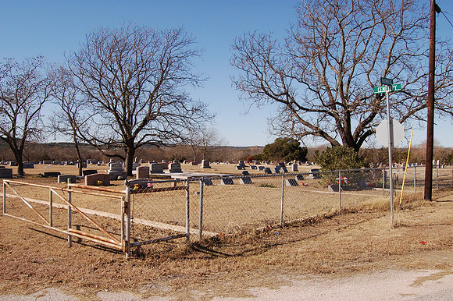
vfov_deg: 39.9
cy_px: 150
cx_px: 226
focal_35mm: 33
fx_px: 415
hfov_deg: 57.3
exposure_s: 1/320
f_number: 9
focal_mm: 22
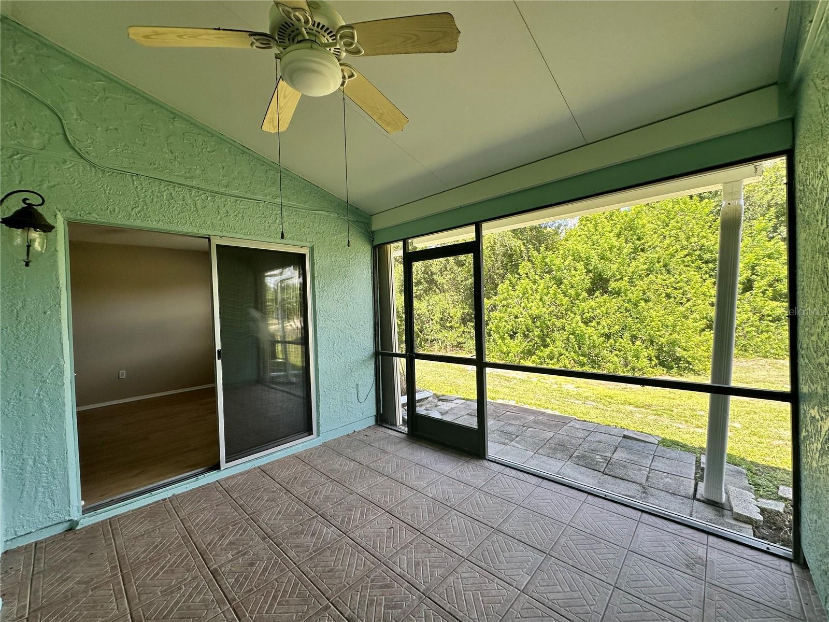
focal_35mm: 14
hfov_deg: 102.1
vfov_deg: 85.7
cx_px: 414
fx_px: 335
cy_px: 311
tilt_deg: -1.4
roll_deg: +0.9
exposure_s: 1/153
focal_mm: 2.22
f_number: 2.2
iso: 40
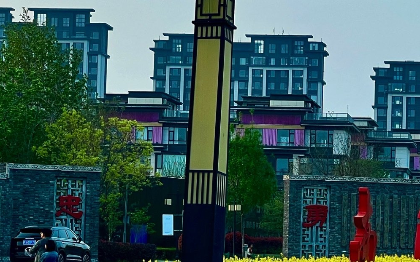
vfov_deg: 7.8
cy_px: 162
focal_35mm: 168
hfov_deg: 12.5
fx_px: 1923
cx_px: 255
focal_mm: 9
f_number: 2.8
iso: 32
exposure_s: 1/122
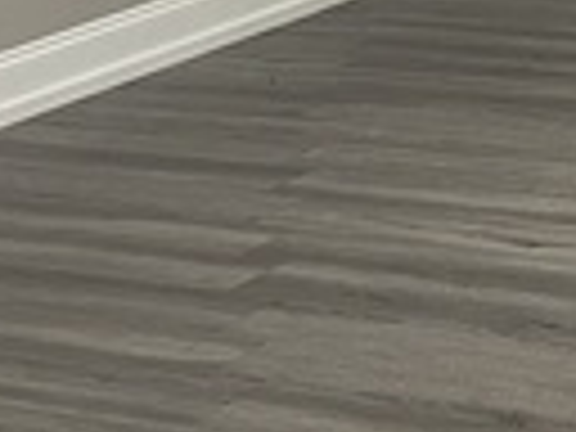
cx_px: 1046
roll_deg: +1.7
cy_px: -140
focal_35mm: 135
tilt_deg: -9.9
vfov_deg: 10.7
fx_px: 2246
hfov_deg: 13.2
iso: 250
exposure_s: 1/60
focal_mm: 4.2
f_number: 1.6
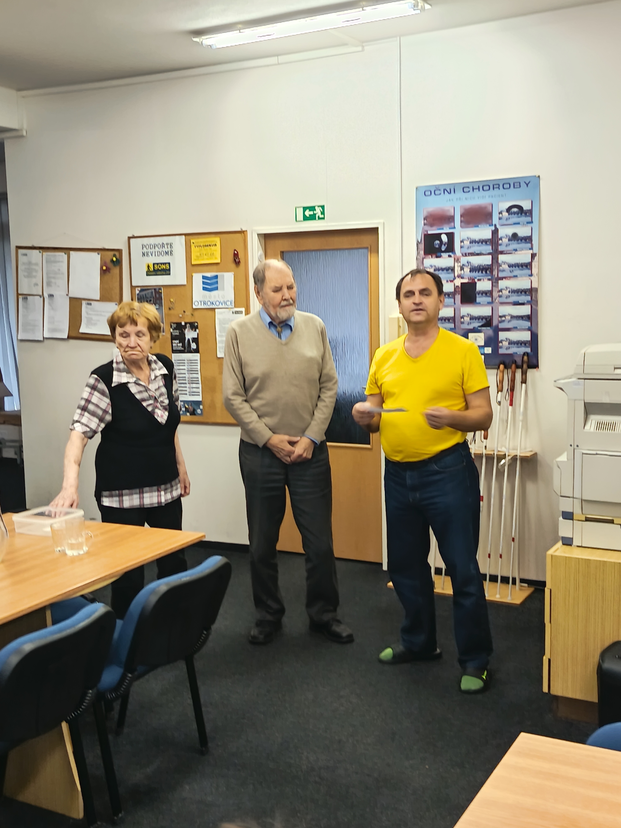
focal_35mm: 41
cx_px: 310
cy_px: 414
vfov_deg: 45.8
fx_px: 981
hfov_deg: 35.1
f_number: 1.75
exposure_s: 1/33.3
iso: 666
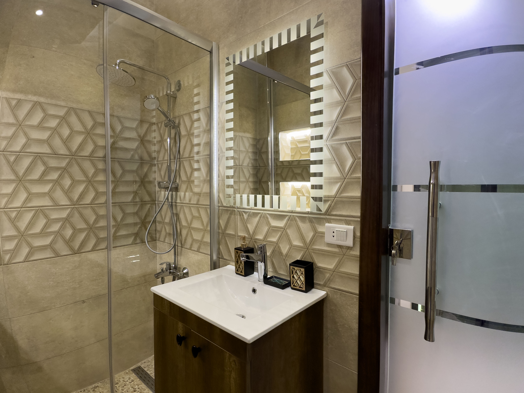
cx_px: 262
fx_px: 212
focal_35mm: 14
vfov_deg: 85.7
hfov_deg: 102.1
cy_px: 196
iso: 160
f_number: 2.2
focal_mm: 2.22
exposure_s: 1/50
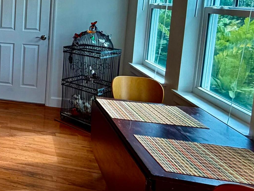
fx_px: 286
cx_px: -73
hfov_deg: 34.5
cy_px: 24
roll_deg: -0.1
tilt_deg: -5.6
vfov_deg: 35.0
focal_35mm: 39
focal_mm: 2.22
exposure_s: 1/120
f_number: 2.2
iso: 200
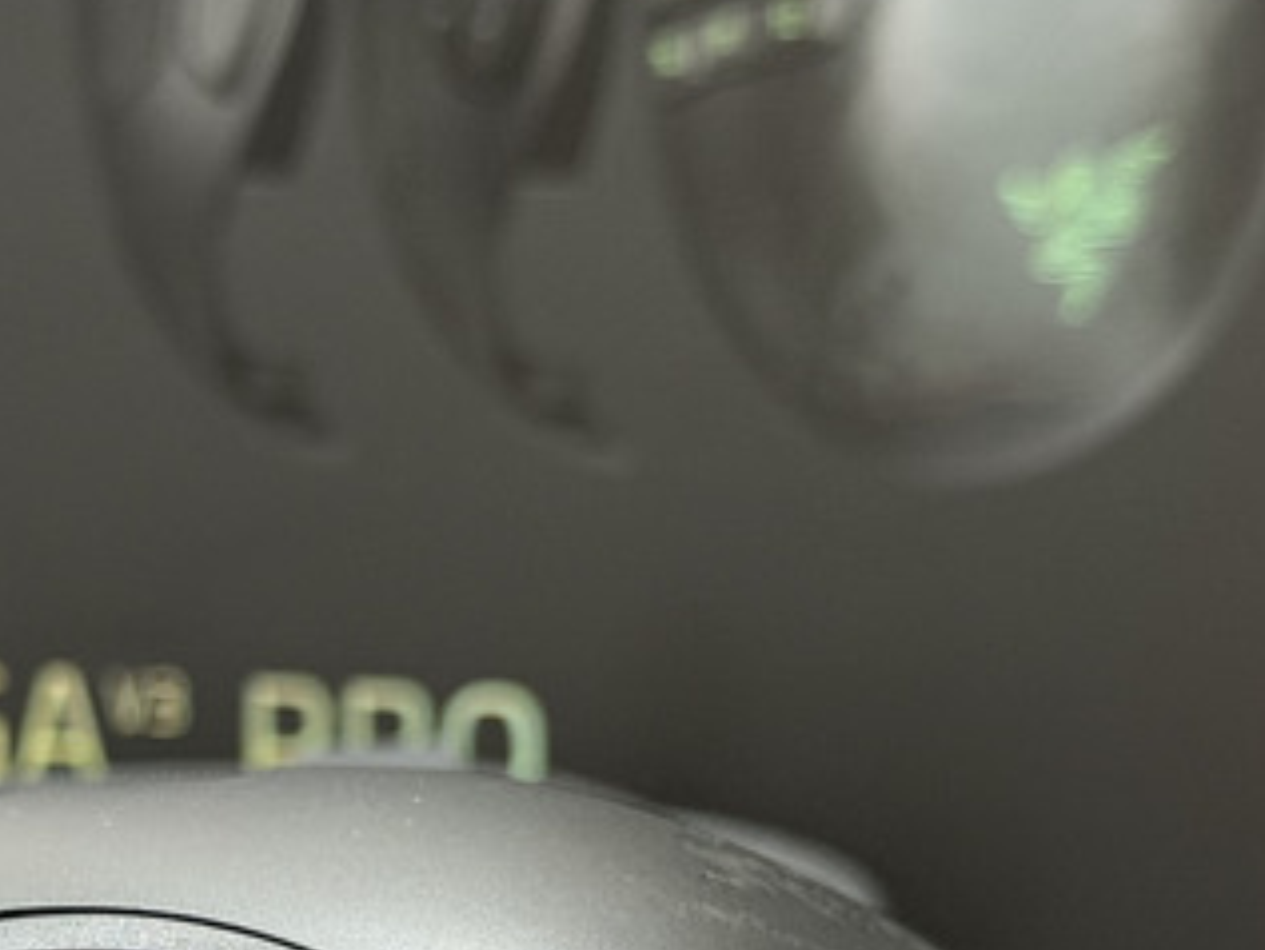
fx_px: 4314
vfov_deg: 12.4
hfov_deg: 16.5
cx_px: 148
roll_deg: +0.1
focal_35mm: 118
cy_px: 980
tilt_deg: -11.0
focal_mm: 6.76
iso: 400
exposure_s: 1/30
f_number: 1.78
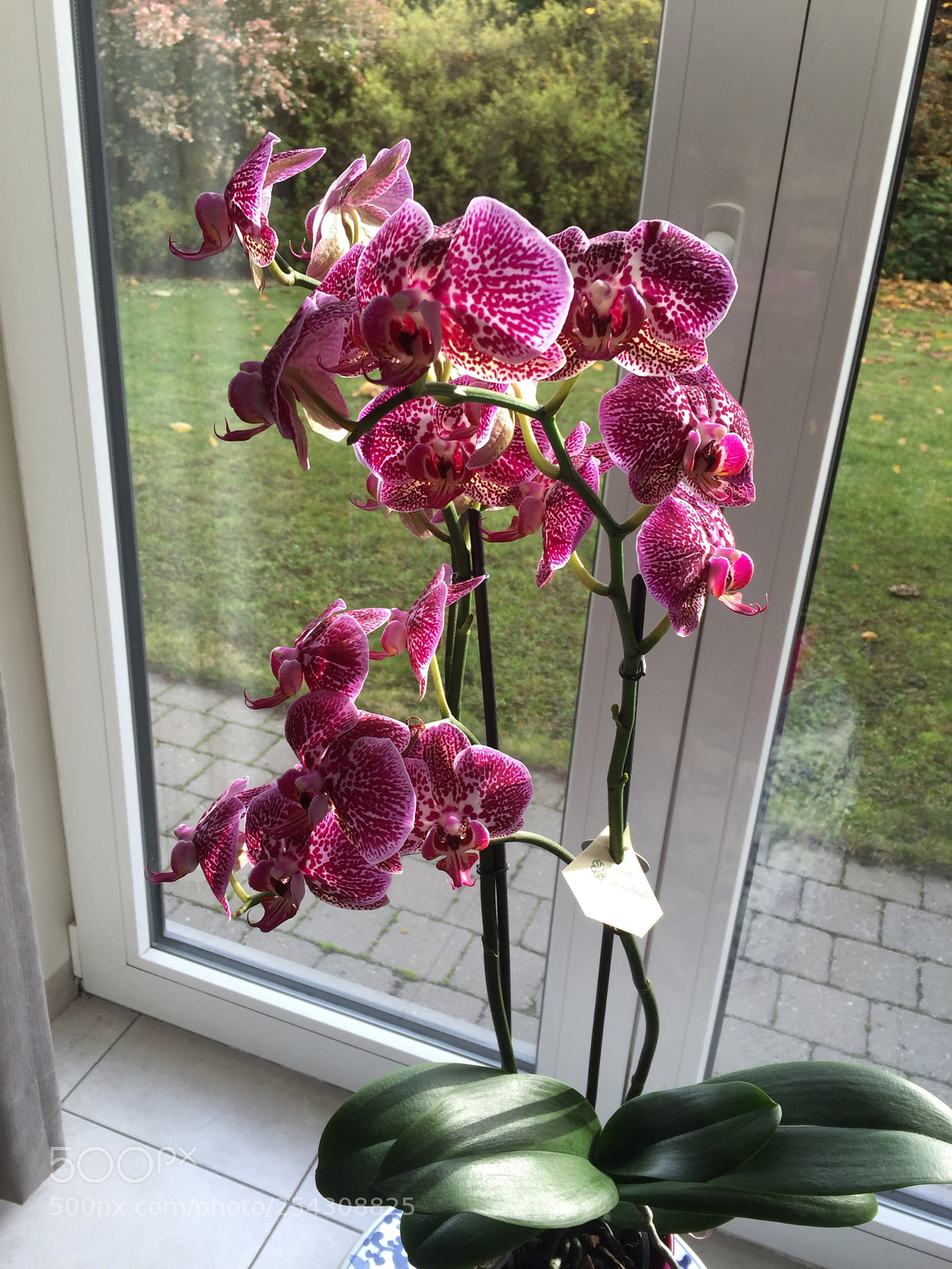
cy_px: 634
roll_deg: -4.1
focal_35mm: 29
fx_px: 1063
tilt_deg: -25.2
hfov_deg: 48.2
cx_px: 476
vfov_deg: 61.7
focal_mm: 4.15
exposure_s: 1/115
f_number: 2.2
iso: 32
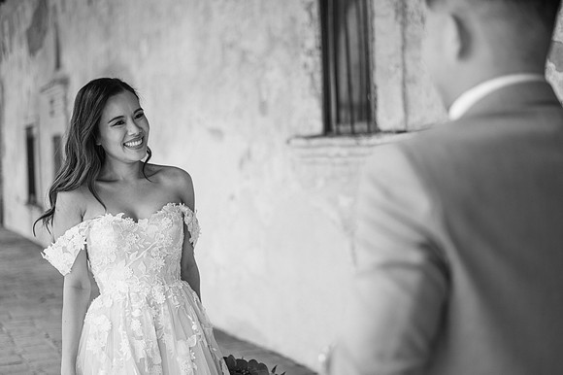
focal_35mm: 52
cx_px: 286
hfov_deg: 38.5
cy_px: 188
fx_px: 805
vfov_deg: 26.2
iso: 100
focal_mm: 50
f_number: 2
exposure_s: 1/1000
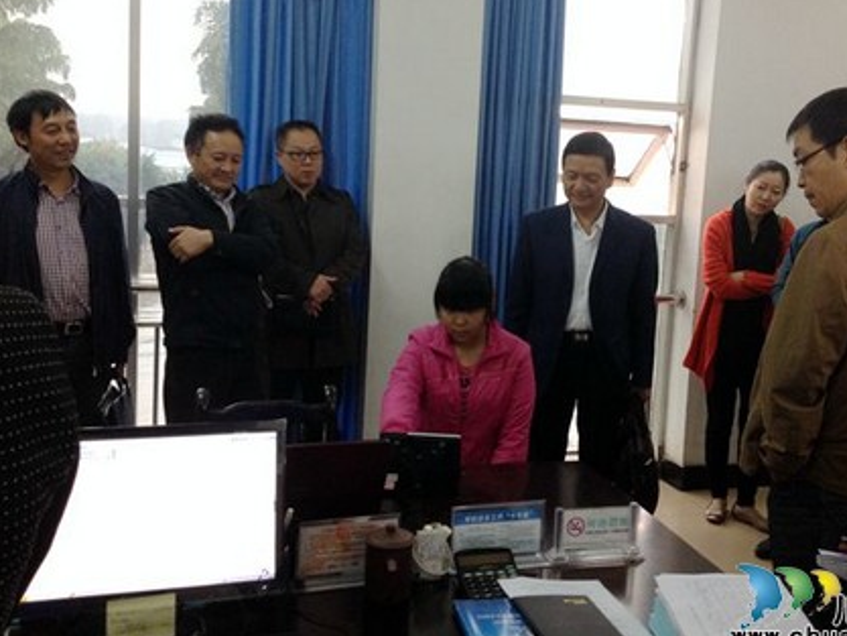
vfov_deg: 34.3
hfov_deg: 44.7
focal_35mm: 42
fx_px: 1028
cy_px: 273
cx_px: 485
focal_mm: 4.28
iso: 125
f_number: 2.4
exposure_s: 1/20
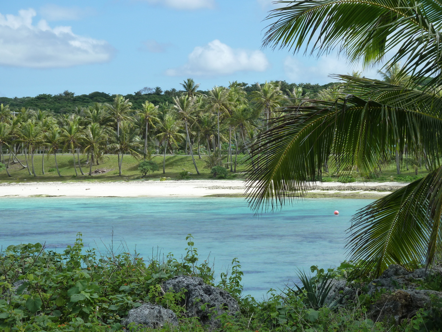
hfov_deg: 17.7
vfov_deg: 13.3
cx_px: 221
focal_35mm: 111
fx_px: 1417
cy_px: 166
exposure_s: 1/500
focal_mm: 18.2
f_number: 4.4
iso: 125
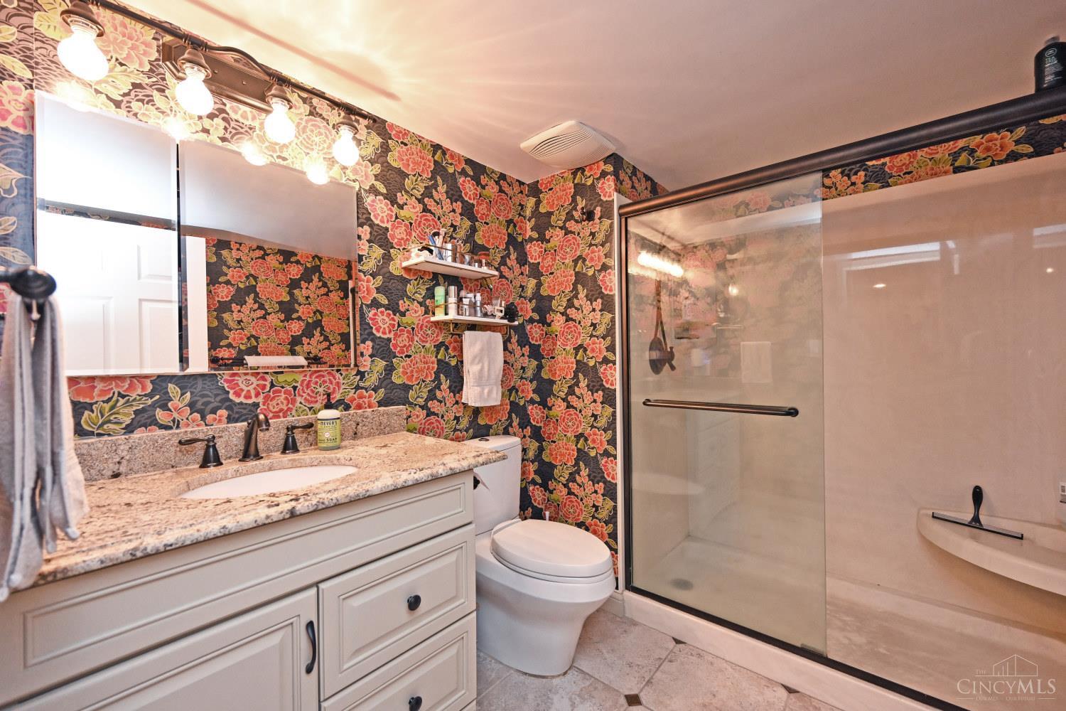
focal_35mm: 14
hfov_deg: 104.3
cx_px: 533
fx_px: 415
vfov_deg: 81.2
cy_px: 356
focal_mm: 14
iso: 900
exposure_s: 1/60
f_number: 4
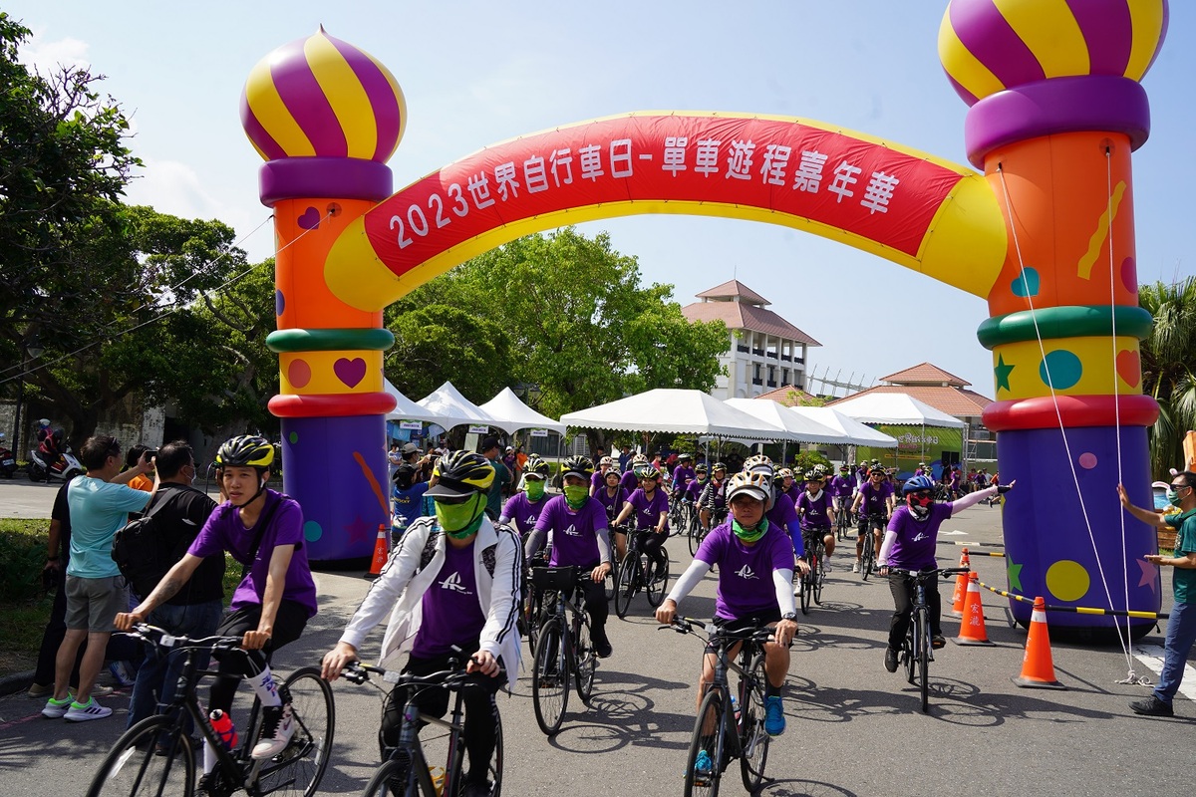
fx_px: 1163
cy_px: 398
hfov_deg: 54.4
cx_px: 598
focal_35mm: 35
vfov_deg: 37.9
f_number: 9
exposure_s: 1/125
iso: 100
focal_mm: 35
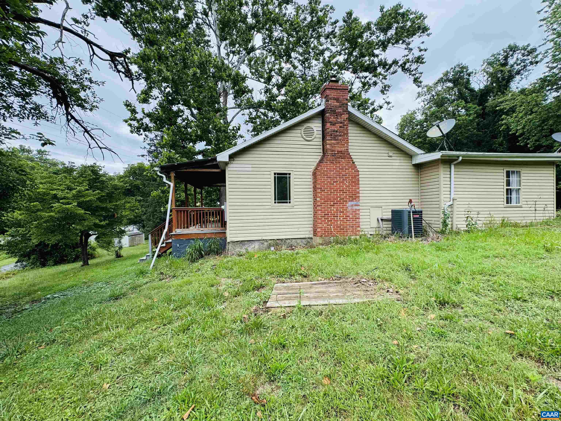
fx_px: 227
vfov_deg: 85.7
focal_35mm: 14
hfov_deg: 102.1
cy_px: 210
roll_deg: +1.4
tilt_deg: -0.5
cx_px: 280
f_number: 2.2
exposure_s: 1/401
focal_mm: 2.22
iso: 40
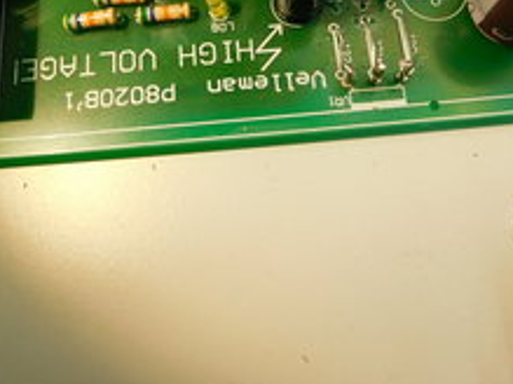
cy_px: 40
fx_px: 622
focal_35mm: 42
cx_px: 223
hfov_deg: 44.7
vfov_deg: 32.6
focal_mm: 4
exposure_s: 1/100
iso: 125
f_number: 3
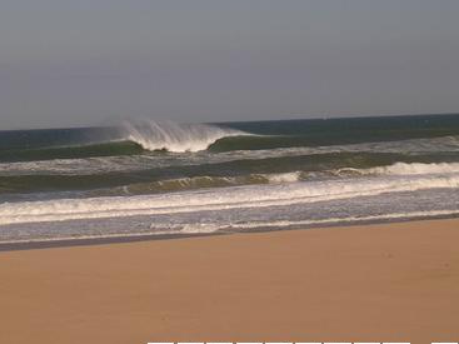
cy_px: 128
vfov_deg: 8.6
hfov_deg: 11.5
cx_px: 193
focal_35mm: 172
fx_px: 2280
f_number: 4.9
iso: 50
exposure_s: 1/510
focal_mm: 17.4
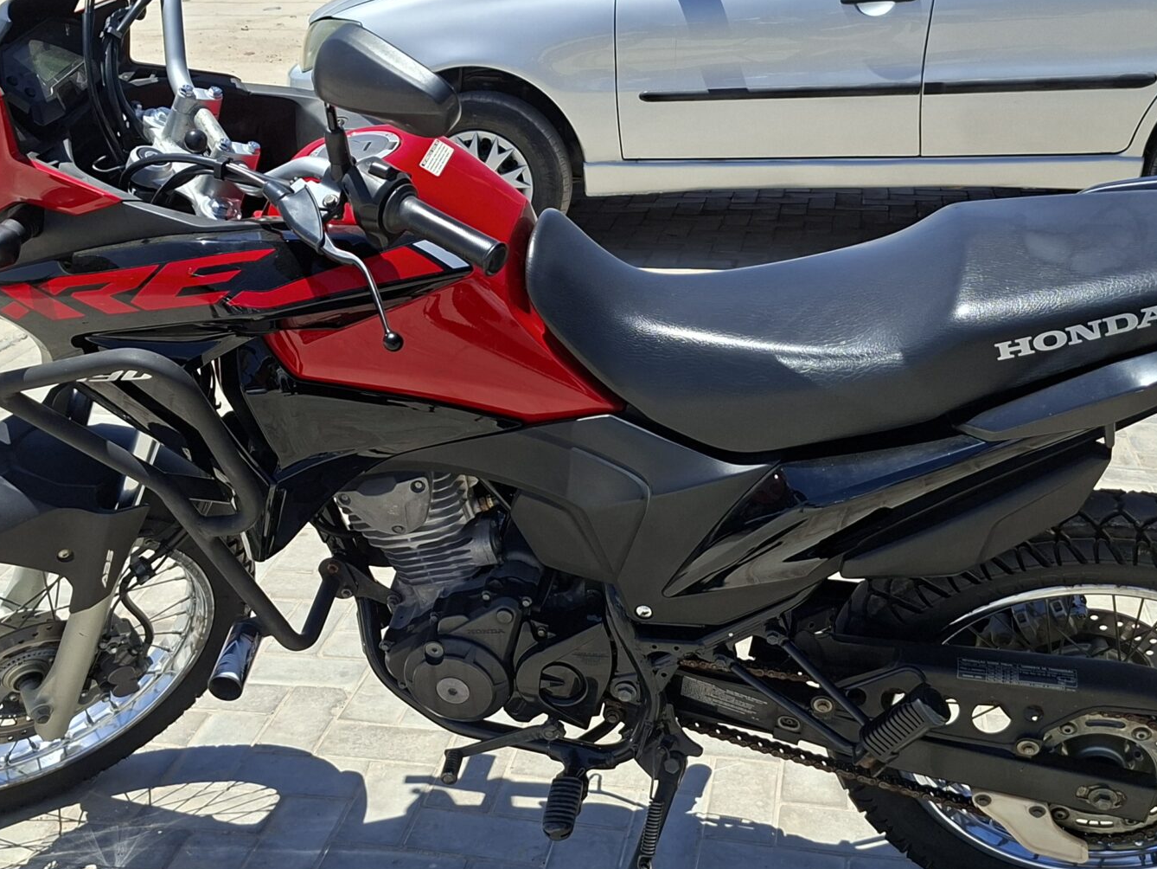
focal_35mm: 44
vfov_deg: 32.8
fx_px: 1471
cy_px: 341
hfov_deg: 42.9
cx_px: 559
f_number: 1.8
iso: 50
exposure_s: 1/2151
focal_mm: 5.54
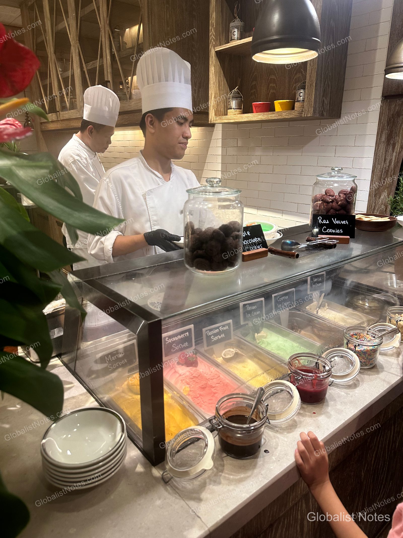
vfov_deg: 71.6
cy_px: 269
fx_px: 373
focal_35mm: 24
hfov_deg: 56.8
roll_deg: -0.5
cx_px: 202
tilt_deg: -19.4
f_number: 1.78
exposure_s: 1/50
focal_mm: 6.86
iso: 200
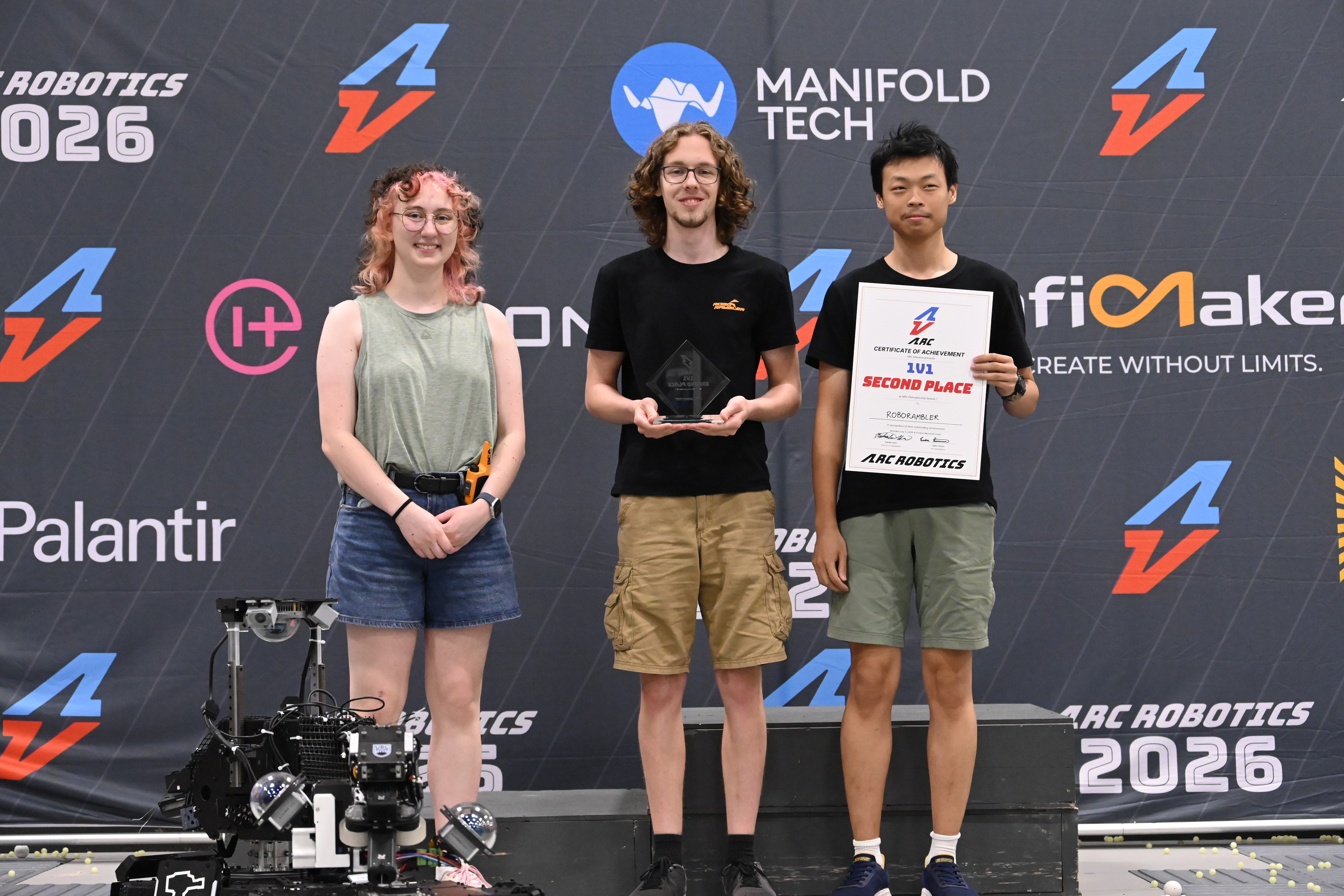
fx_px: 2800
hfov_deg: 27.0
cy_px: 444
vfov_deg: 18.2
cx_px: 674
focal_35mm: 75
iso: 10000
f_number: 6.3
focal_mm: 74
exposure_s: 1/200
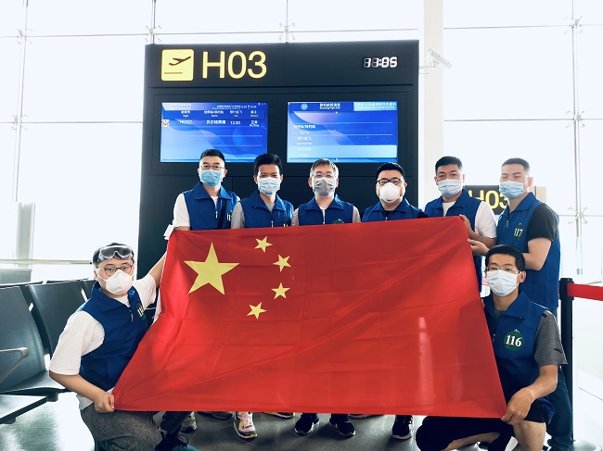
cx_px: 302
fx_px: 470
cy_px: 226
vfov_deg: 51.3
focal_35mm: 27
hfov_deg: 65.3
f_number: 1.8
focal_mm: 5.58
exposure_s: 1/120
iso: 100
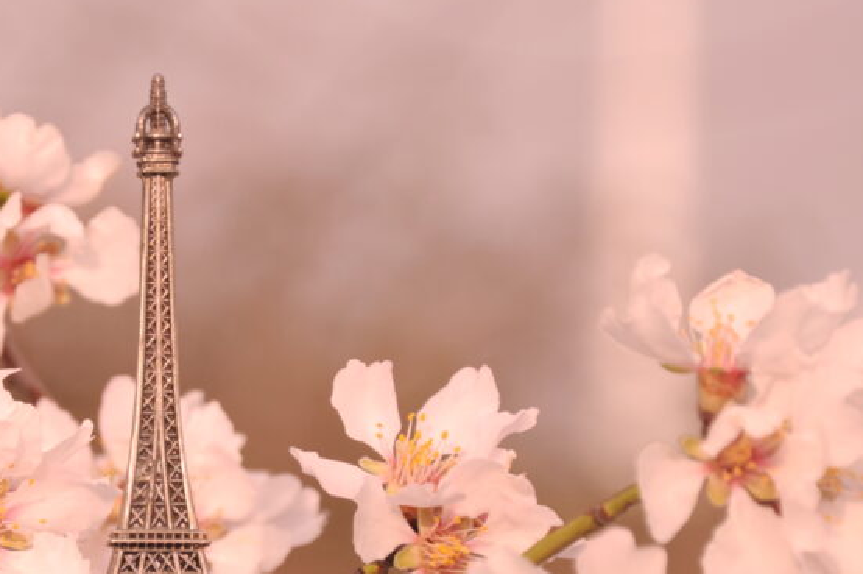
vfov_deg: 4.0
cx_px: 176
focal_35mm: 341
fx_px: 8167
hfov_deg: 6.0
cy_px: 414
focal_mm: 105
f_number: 5.6
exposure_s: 1/320
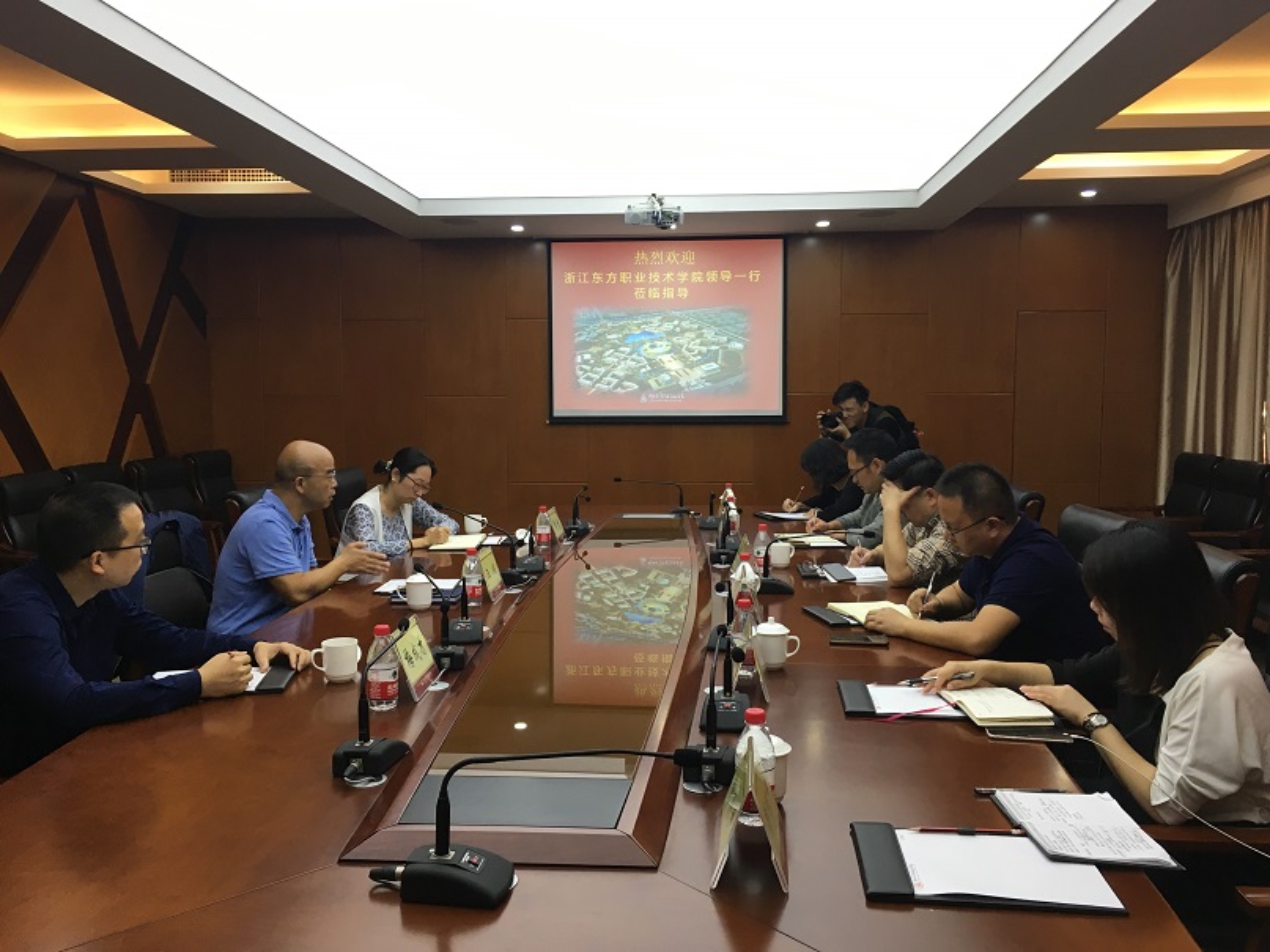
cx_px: 635
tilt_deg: -5.8
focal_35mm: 29
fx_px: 1064
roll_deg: -0.5
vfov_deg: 48.2
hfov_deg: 61.7
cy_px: 476
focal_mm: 4.15
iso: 40
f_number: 2.2
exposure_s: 1/33
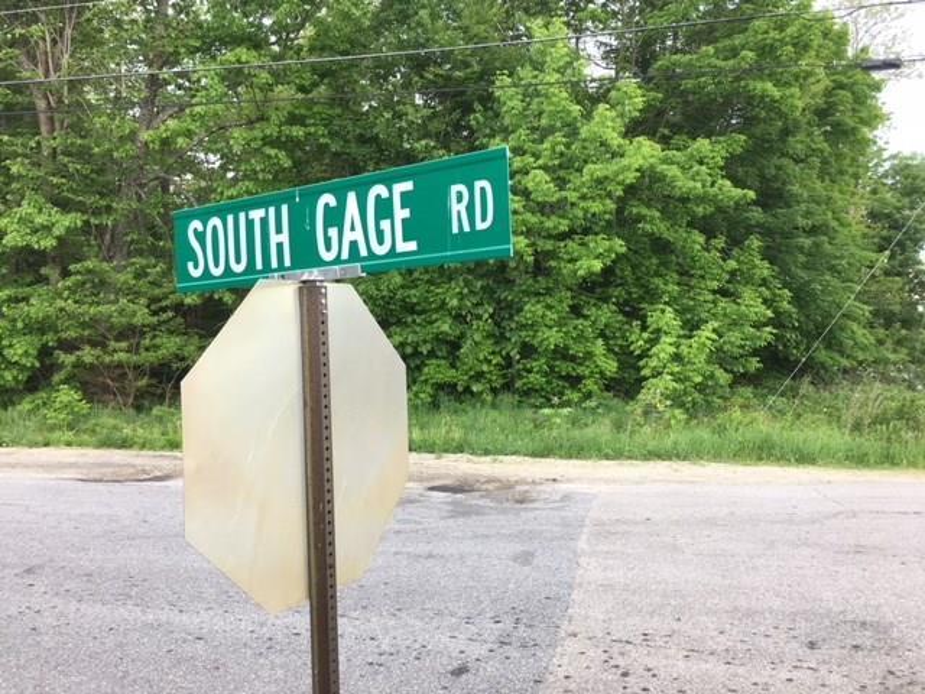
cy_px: 347
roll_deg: +0.3
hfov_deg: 61.7
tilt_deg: -1.3
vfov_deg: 48.2
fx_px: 775
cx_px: 462
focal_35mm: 29
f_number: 2.2
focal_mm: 4.15
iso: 32
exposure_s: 1/120
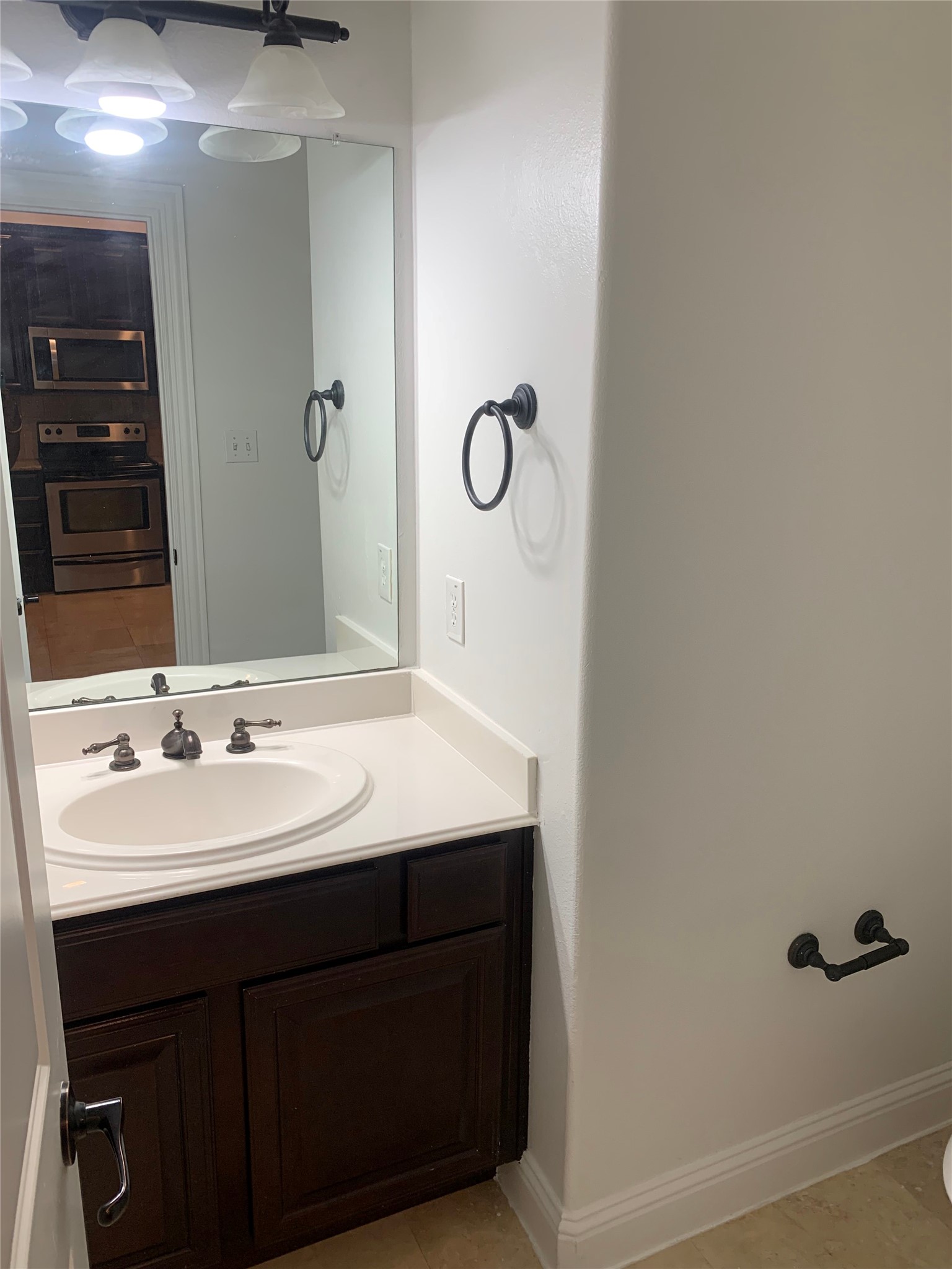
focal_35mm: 26
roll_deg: +0.1
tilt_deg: -14.7
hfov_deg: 53.1
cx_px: 476
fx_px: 953
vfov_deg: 67.3
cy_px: 634
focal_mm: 4.25
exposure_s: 1/120
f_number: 1.8
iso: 50
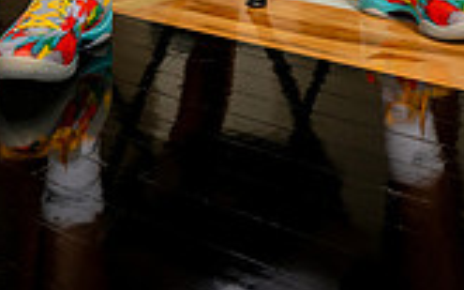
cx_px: 270
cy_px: -329
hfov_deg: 23.3
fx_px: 1125
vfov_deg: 12.5
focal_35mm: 89
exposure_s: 1/500
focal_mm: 32
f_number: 8
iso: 250
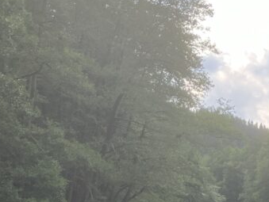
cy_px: 276
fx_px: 770
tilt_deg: -1.0
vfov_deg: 14.2
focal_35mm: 99
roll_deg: -2.4
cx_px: 451
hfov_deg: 17.1
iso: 32
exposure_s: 1/335
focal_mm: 3.99
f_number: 1.8
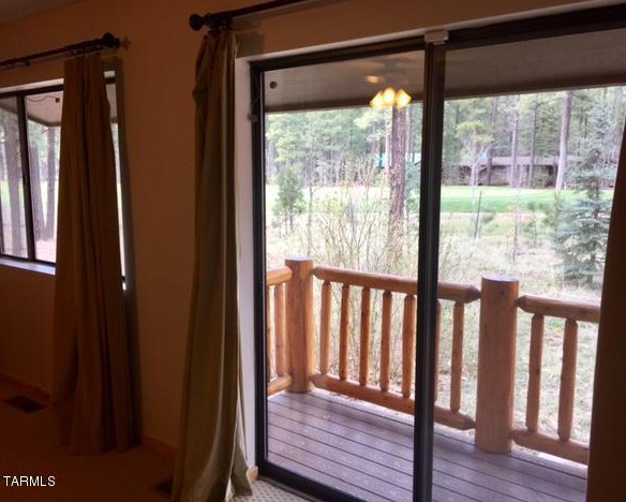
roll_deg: +1.6
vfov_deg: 47.2
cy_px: 246
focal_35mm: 31
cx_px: 297
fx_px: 575
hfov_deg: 57.1
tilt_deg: -8.3
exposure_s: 1/40
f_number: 2.2
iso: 32
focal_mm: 4.15
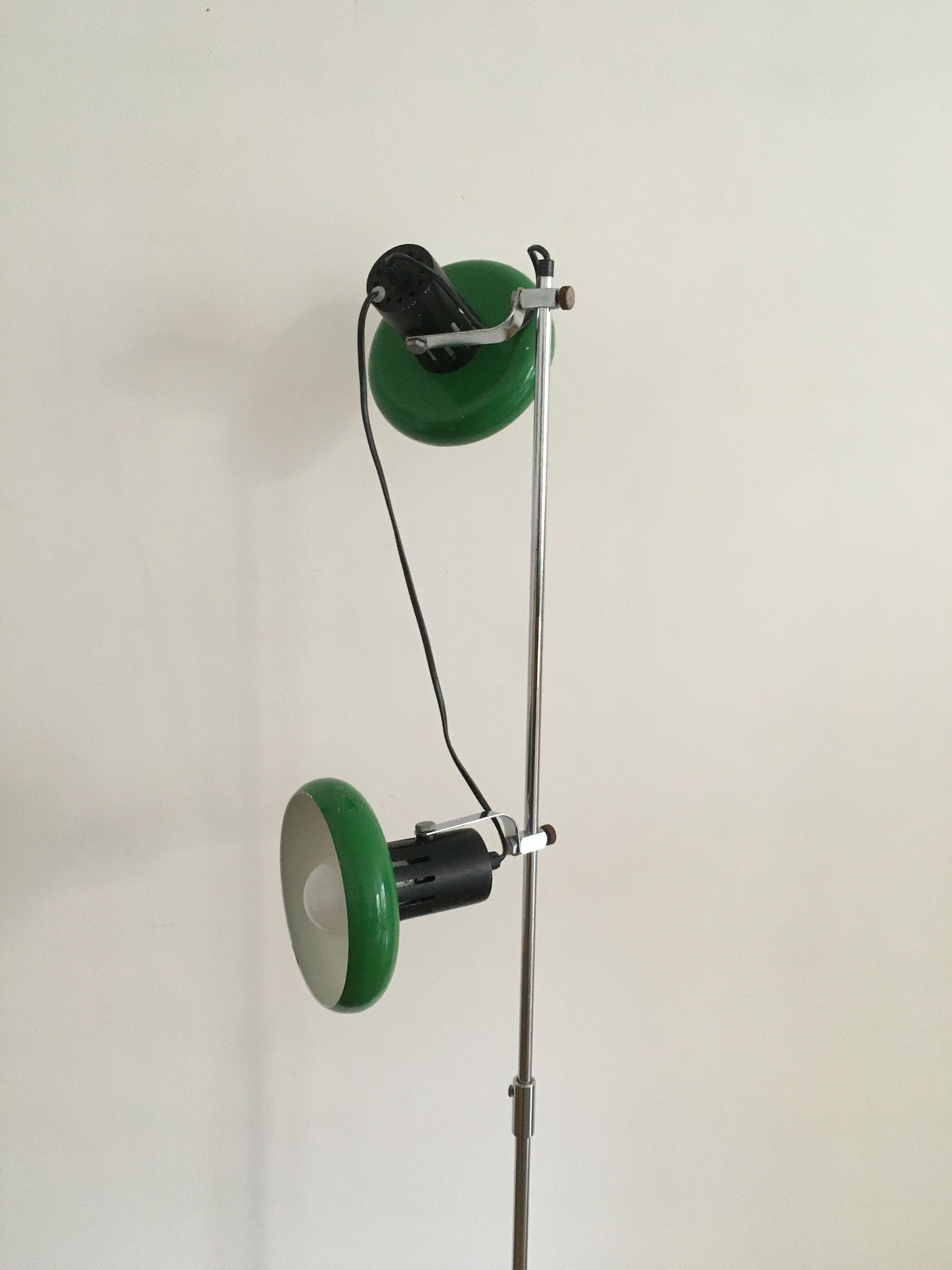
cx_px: 476
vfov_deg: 61.7
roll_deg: -0.9
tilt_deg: -10.0
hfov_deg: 48.2
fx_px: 1063
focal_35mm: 29
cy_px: 635
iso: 200
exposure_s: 1/25
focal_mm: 4.15
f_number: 2.2
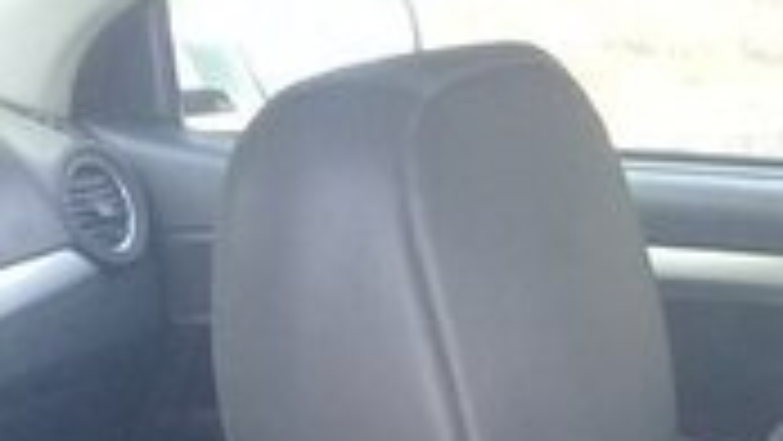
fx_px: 2658
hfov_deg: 16.0
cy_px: 1037
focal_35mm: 128
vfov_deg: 8.7
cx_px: 972
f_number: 2.2
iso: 50
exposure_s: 1/33
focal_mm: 3.3
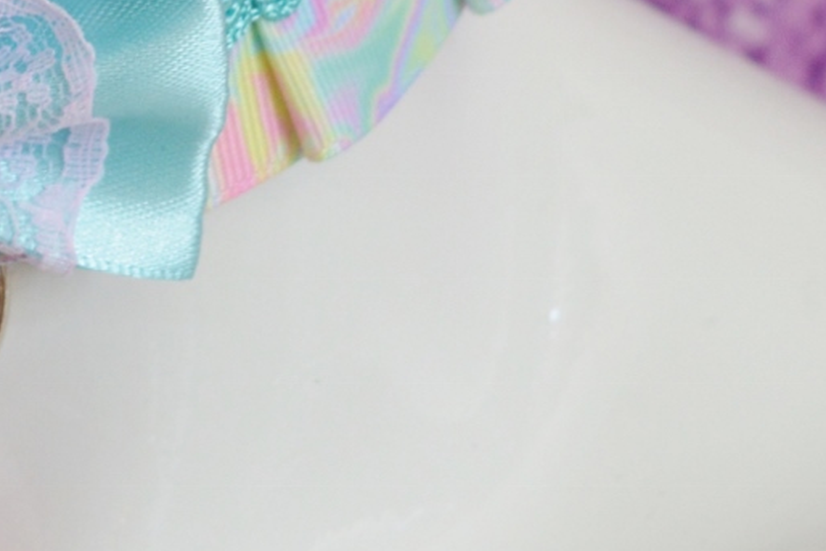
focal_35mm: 311
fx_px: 7137
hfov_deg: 6.6
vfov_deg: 4.4
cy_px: 123
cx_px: -175
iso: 400
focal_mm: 48
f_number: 7.1
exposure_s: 1/60
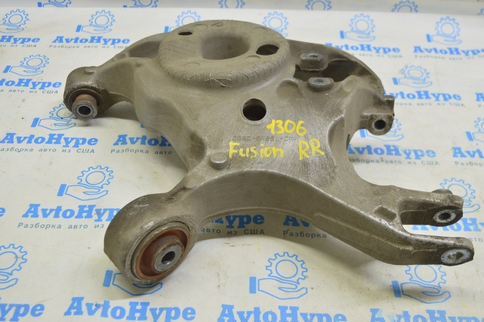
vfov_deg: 33.0
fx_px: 544
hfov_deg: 48.0
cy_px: 161
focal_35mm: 40
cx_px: 242
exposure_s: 1/20
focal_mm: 27
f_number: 5.6
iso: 400
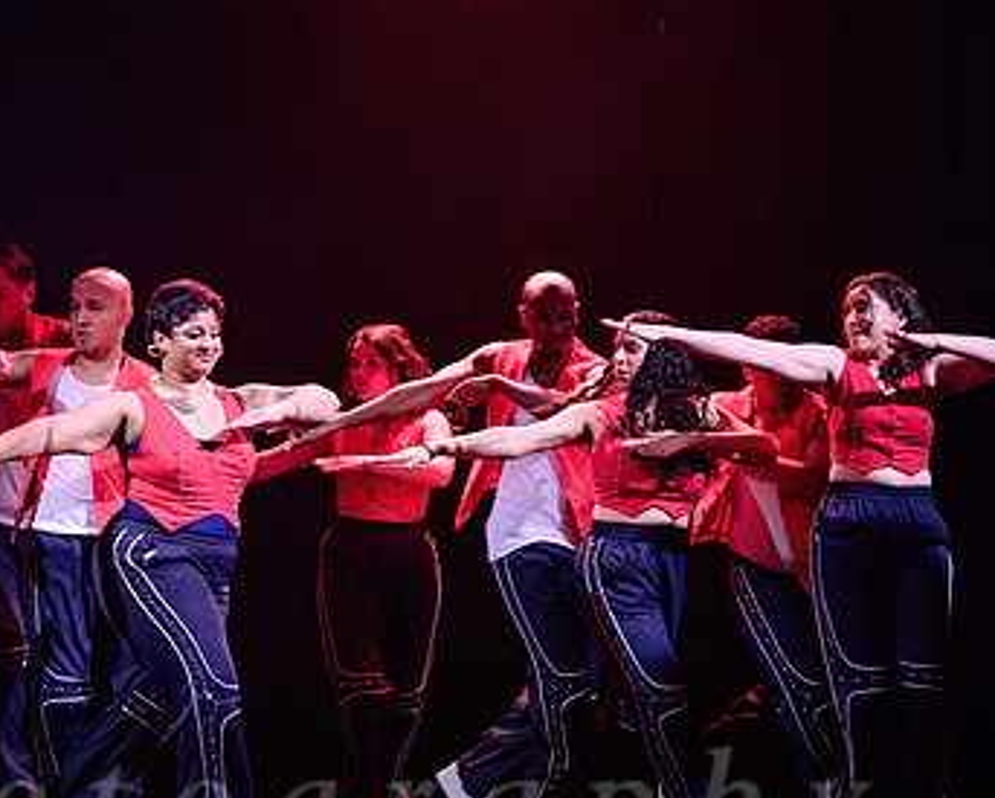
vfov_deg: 8.2
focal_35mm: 189
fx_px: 5570
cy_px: 448
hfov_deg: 10.2
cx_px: 211
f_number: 2.8
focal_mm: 110
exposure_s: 1/200
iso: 1600
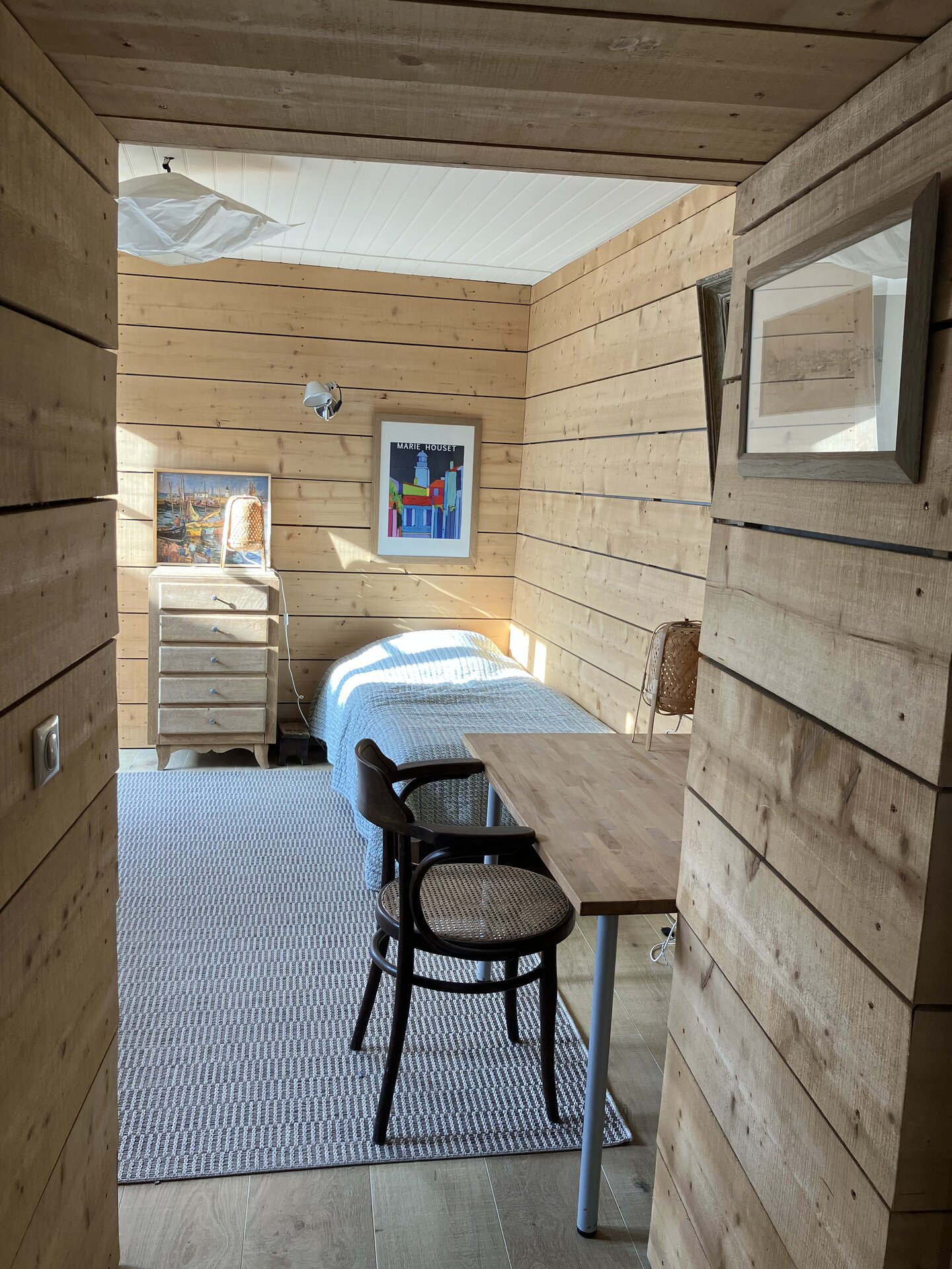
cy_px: 634
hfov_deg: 49.7
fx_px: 1027
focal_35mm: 28
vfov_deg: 63.4
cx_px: 476
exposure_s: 1/111
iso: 64
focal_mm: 3.99
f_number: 1.8
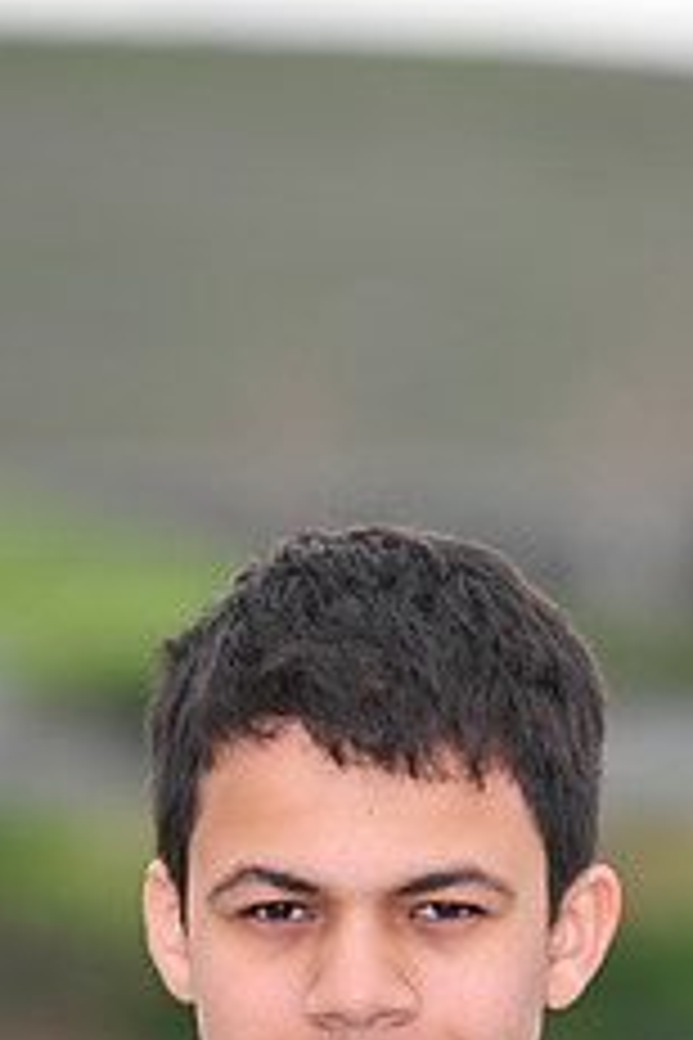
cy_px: 1220
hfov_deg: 3.1
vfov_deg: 4.7
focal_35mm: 439
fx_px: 12675
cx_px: 360
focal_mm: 175
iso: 200
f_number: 4.5
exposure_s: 1/320
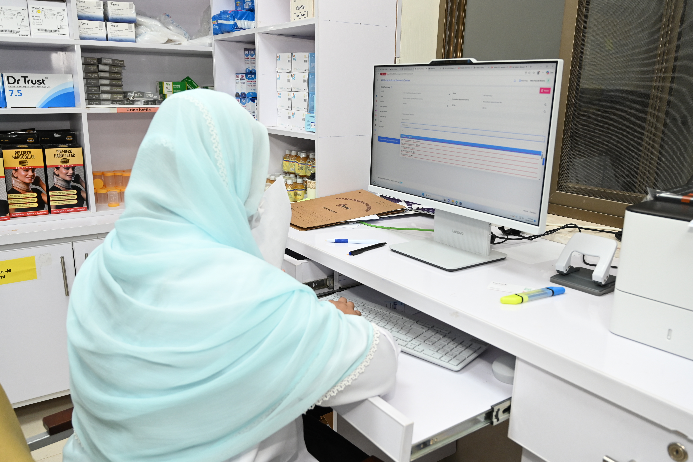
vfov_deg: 44.2
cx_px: 346
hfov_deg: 62.8
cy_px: 231
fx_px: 568
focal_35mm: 30
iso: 1600
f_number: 5.6
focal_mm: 29.5
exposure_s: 1/200
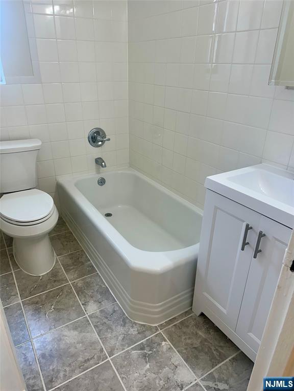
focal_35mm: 24
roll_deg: -1.6
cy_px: 196
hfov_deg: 56.8
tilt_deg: -27.5
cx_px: 147
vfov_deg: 71.6
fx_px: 272
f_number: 1.78
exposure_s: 1/120
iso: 100
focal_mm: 6.86
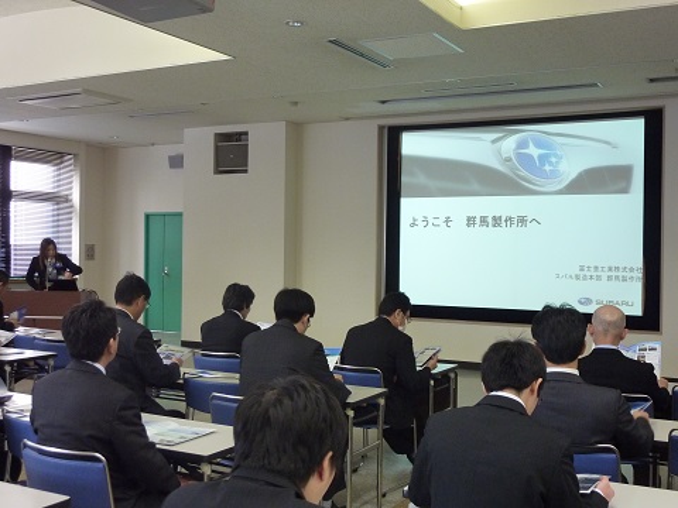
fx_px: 783
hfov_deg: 46.8
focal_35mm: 40
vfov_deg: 36.0
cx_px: 339
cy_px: 254
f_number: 3.6
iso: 400
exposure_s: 1/15
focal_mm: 6.5
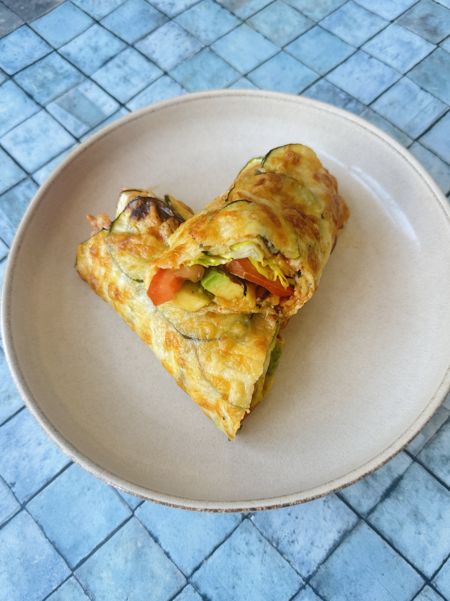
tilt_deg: -68.3
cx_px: 228
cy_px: 317
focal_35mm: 26
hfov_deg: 53.1
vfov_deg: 67.3
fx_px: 451
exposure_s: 1/121
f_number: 1.78
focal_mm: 6.76
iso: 80
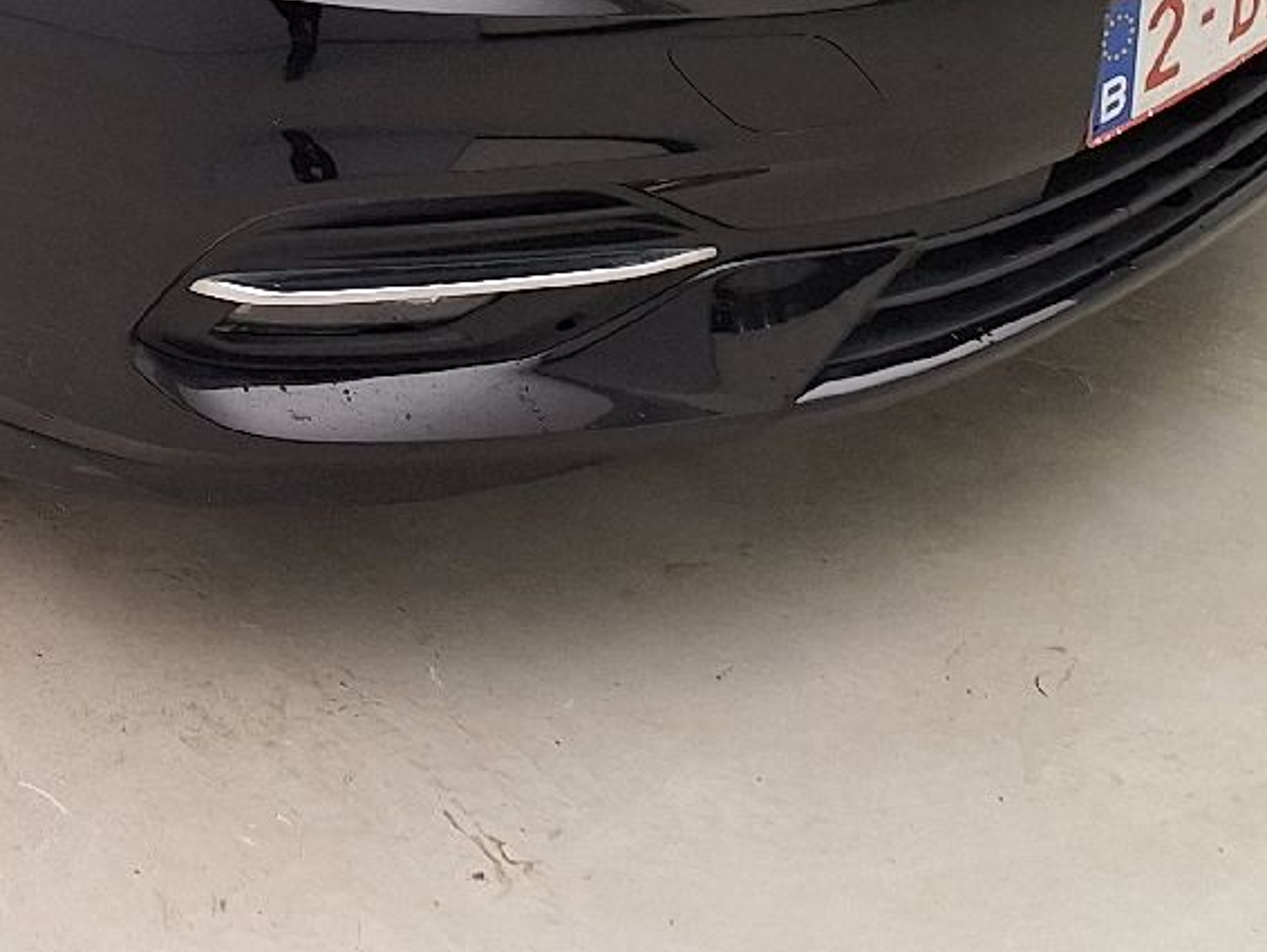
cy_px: -54
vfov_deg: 18.3
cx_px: -233
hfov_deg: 23.0
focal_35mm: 78
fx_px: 2856
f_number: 1.8
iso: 64
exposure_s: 1/100
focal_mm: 5.54
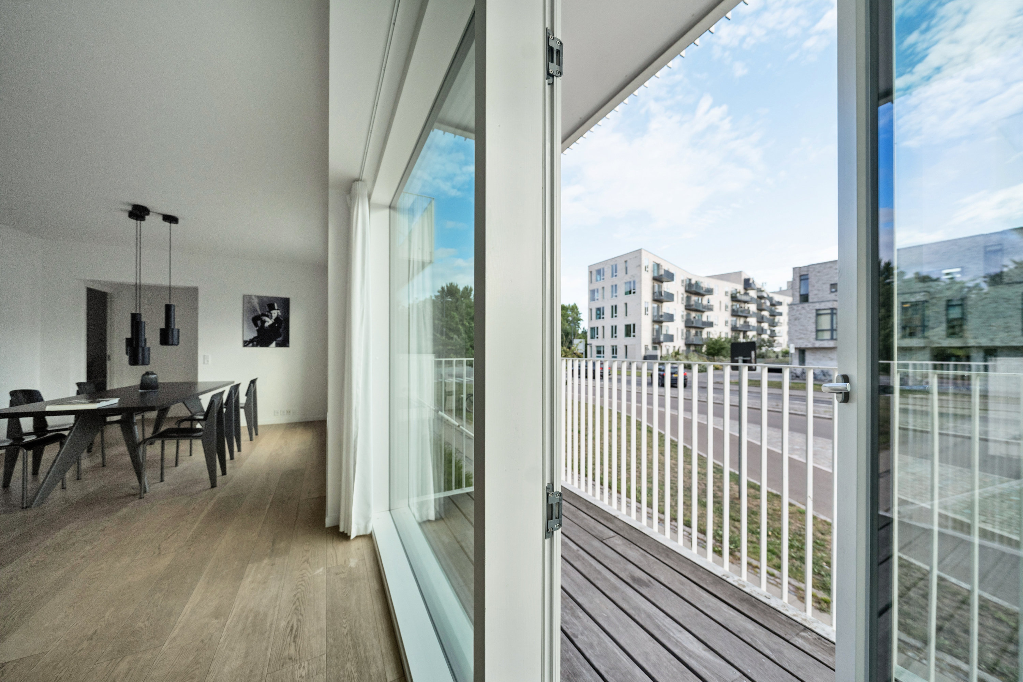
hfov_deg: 112.6
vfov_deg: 90.0
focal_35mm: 12
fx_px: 341
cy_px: 341
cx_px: 512
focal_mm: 12
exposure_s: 1/500
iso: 400
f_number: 5
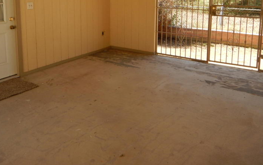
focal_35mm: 37
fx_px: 265
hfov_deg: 52.6
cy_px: 26
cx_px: 115
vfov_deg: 33.1
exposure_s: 1/400
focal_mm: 4.3
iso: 125
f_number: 2.8
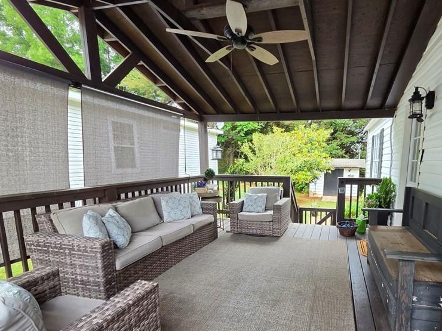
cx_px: 275
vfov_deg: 70.8
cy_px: 200
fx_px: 230
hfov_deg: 86.1
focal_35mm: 18
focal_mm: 2.2
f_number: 2.2
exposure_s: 1/247
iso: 100
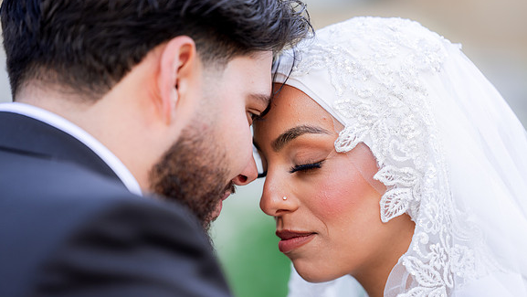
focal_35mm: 158
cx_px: 263
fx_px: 2209
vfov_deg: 7.7
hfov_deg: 13.6
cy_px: 172
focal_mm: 150
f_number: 2.5
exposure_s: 1/1000
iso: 200
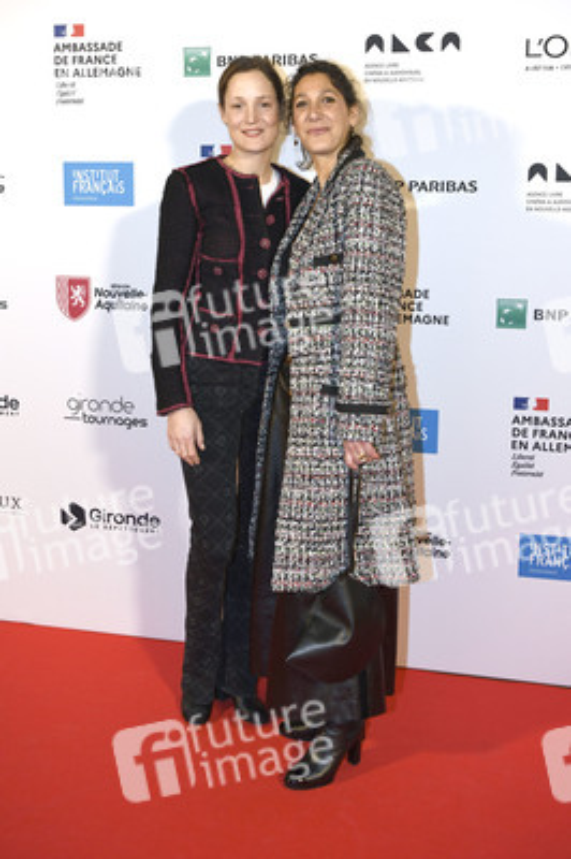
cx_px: 286
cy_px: 430
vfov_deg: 55.8
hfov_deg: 38.8
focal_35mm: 34
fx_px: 810
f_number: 3.5
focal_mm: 34
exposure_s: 1/160
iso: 800
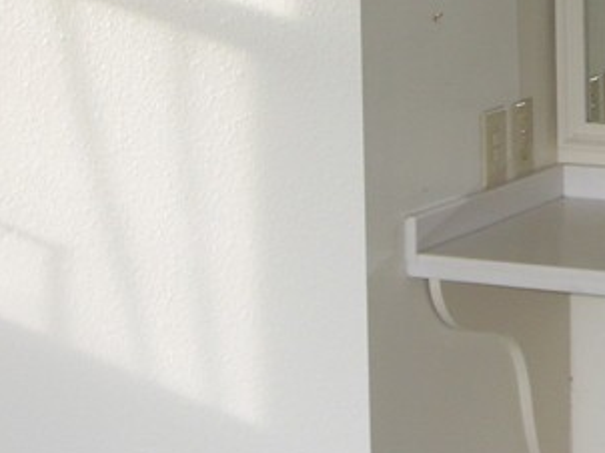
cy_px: -64
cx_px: 605
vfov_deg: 11.3
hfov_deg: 15.0
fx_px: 2253
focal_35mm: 129
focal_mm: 7.9
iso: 100
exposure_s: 1/60
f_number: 2.8
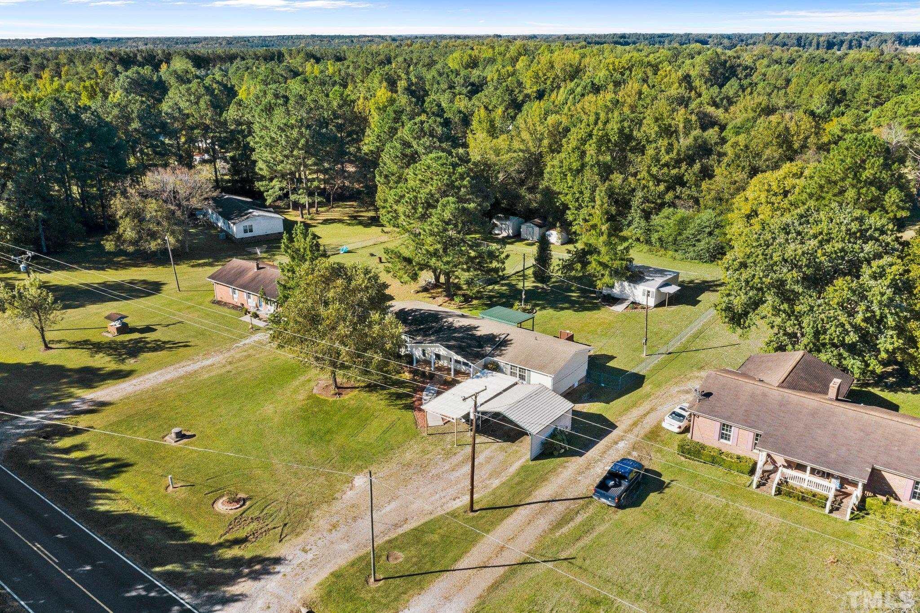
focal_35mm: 28
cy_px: 306
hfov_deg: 65.5
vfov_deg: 46.4
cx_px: 460
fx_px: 715
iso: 100
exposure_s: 1/400
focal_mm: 10.26
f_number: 8
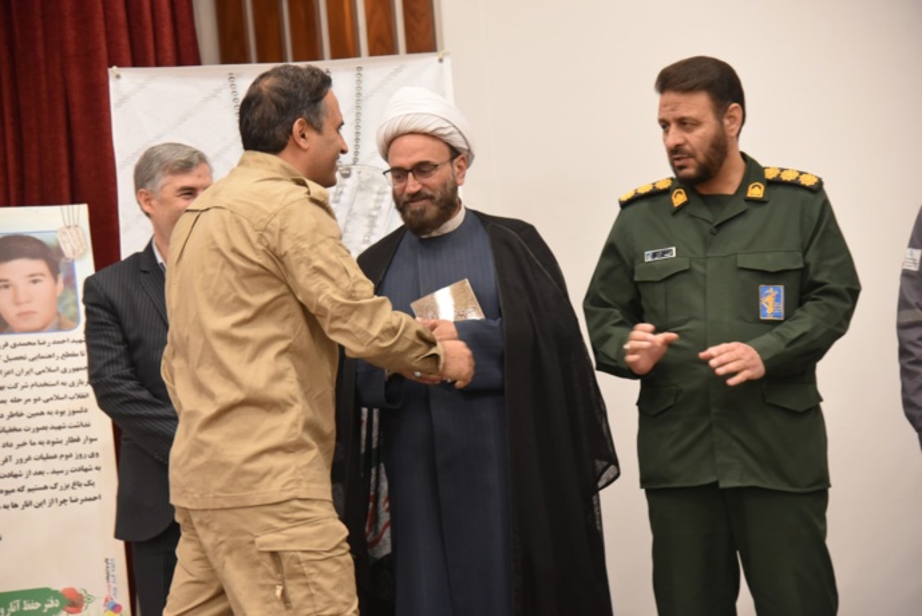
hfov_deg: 24.8
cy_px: 308
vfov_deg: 16.7
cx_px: 461
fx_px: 2101
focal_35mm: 82
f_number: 4
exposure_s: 1/125
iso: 2200
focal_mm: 82
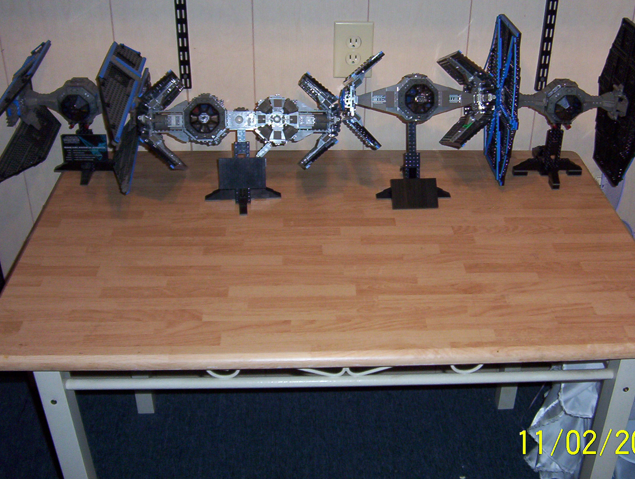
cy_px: 232
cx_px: 345
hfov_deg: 44.7
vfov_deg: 34.5
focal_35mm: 42
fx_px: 772
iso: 140
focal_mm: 5.54
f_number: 2.76
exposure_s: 1/30
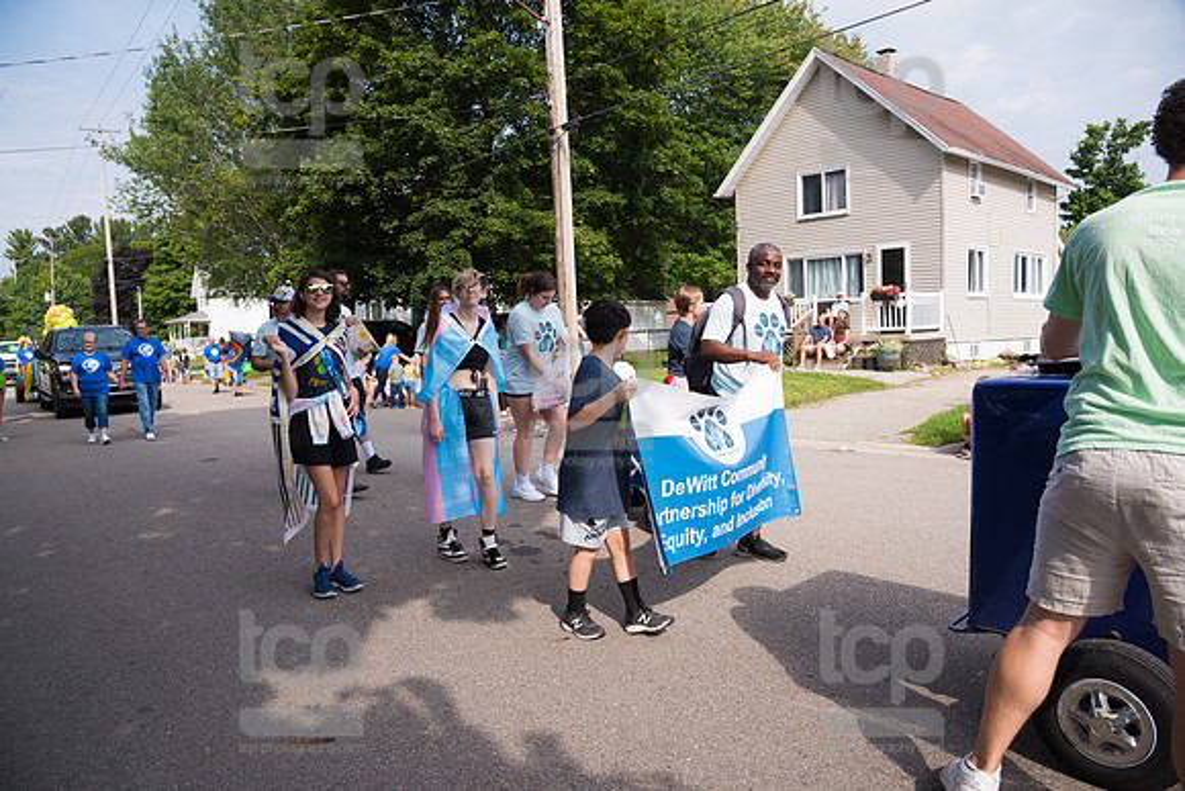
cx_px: 592
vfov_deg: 53.2
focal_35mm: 24
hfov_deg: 73.7
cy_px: 396
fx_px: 790
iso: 180
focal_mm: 24
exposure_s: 1/500
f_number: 6.3
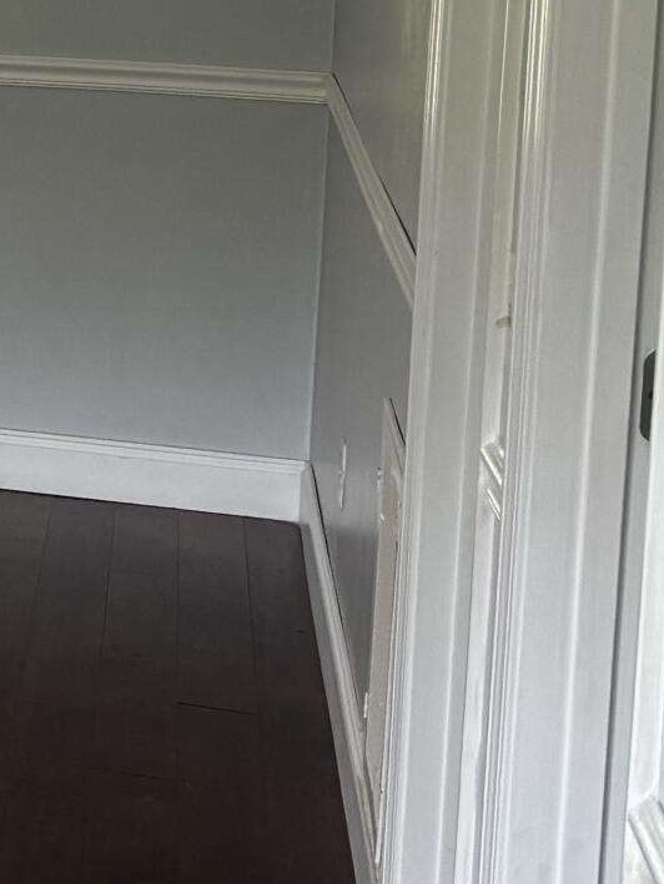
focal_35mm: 110
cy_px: -46
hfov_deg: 10.8
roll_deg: -0.5
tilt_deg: -6.0
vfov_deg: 17.4
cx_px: -1062
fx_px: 2812
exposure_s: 1/60
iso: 80
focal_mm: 5.96
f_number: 1.6
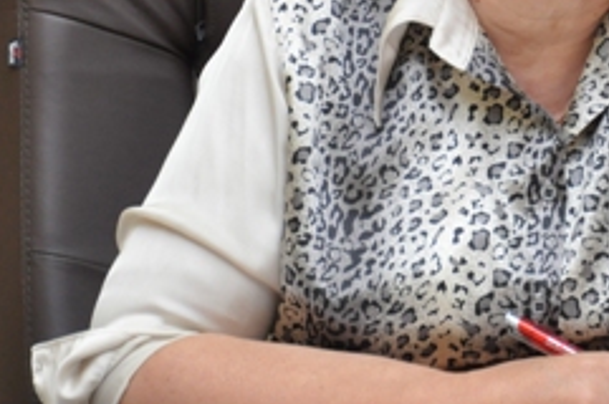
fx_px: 3632
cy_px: -56
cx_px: 393
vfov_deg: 6.3
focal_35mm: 215
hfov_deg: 9.6
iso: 1250
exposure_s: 1/60
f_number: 6.3
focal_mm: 62
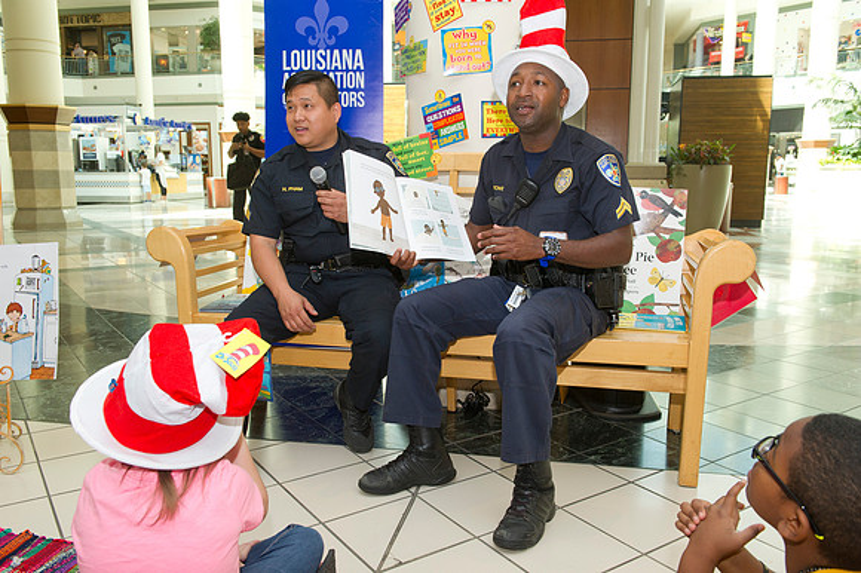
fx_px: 741
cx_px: 430
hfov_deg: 60.3
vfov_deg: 42.3
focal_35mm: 31
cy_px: 286
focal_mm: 31
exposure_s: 1/250
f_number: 6.3
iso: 1250
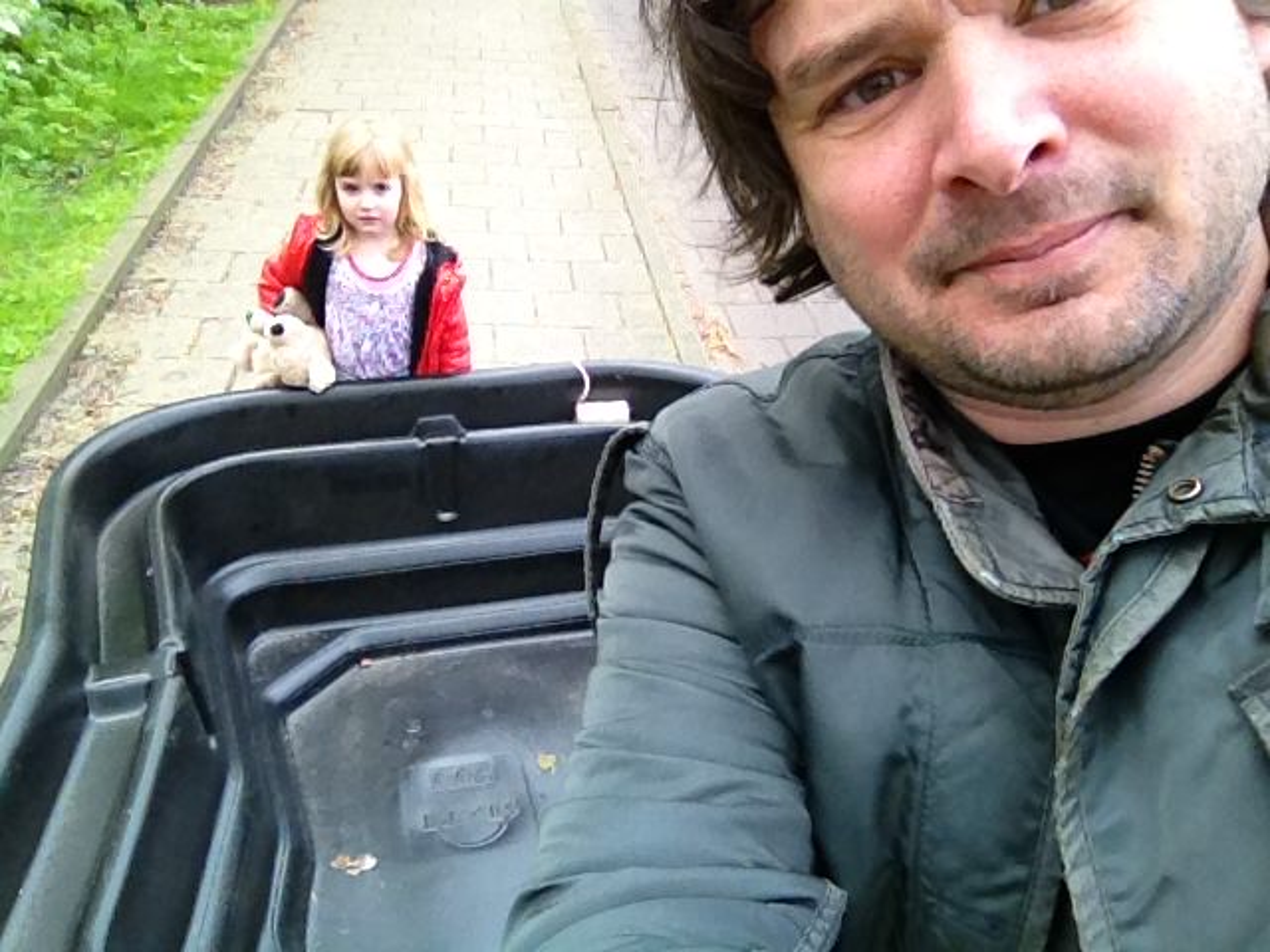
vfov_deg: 40.7
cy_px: 476
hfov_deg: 52.6
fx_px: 1284
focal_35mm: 35
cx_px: 635
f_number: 2.4
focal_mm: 1.85
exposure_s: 1/284
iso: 250
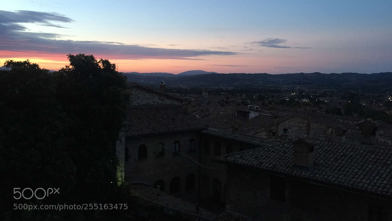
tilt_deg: +0.9
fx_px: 333
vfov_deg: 36.4
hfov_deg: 61.0
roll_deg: -1.6
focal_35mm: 32
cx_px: 196
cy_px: 77
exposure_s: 1/33
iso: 160
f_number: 2.2
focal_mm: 4.15
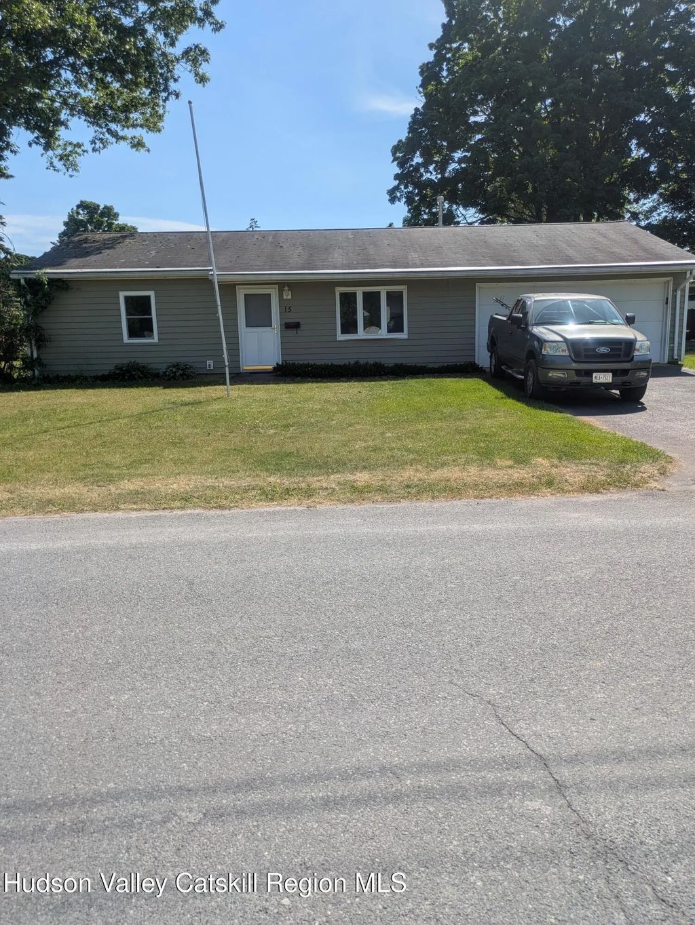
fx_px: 669
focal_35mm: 25
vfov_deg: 69.4
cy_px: 462
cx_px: 348
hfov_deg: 54.9
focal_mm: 5.43
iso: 44
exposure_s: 1/2028
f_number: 1.89
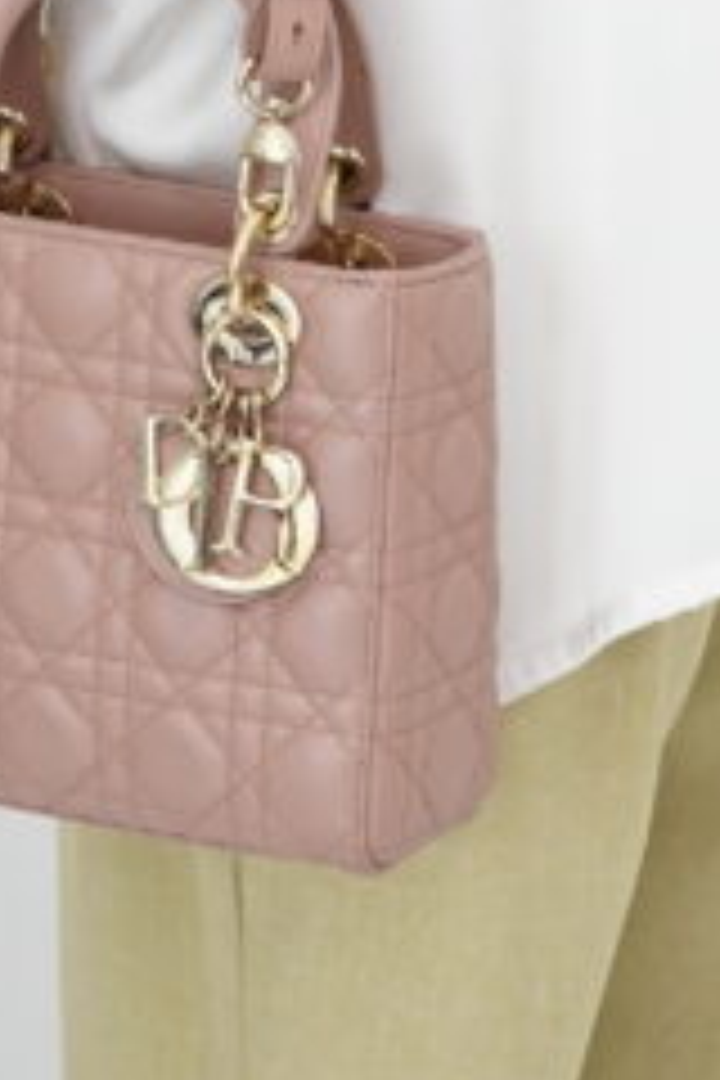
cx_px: 569
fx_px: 6390
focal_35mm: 213
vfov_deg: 9.4
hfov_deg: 6.4
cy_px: -603
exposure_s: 1/8
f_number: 6.3
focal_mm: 50
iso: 640
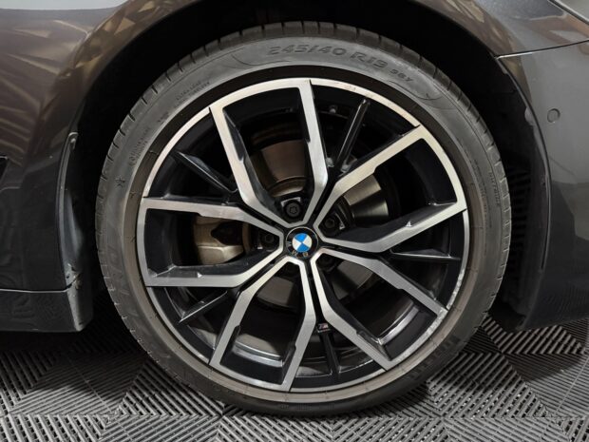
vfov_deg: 56.8
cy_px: 221
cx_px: 294
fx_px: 408
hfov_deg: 71.6
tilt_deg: -16.6
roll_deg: +0.7
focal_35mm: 24
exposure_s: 1/29
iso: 1000
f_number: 1.78
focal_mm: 6.76
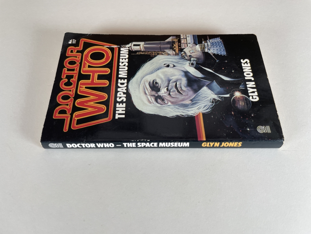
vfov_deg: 53.1
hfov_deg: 67.3
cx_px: 156
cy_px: 117
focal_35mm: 26
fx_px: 234
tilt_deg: -59.0
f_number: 1.6
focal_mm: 4.2
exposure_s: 1/100
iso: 80
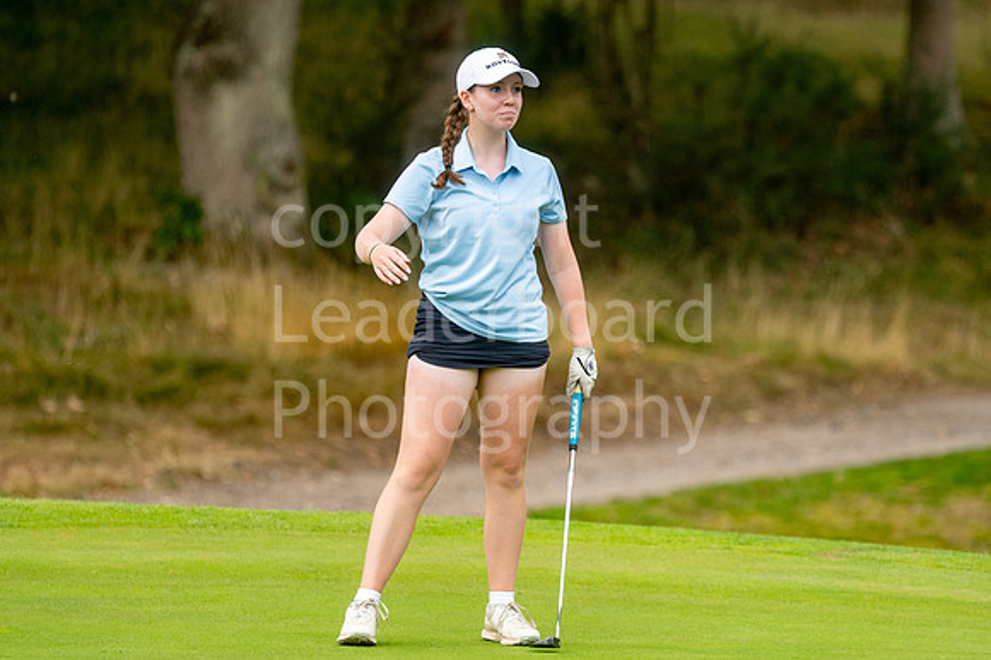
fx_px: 12380
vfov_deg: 3.1
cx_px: 496
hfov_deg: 4.6
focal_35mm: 450
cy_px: 330
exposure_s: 1/2000
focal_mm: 300
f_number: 4
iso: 320
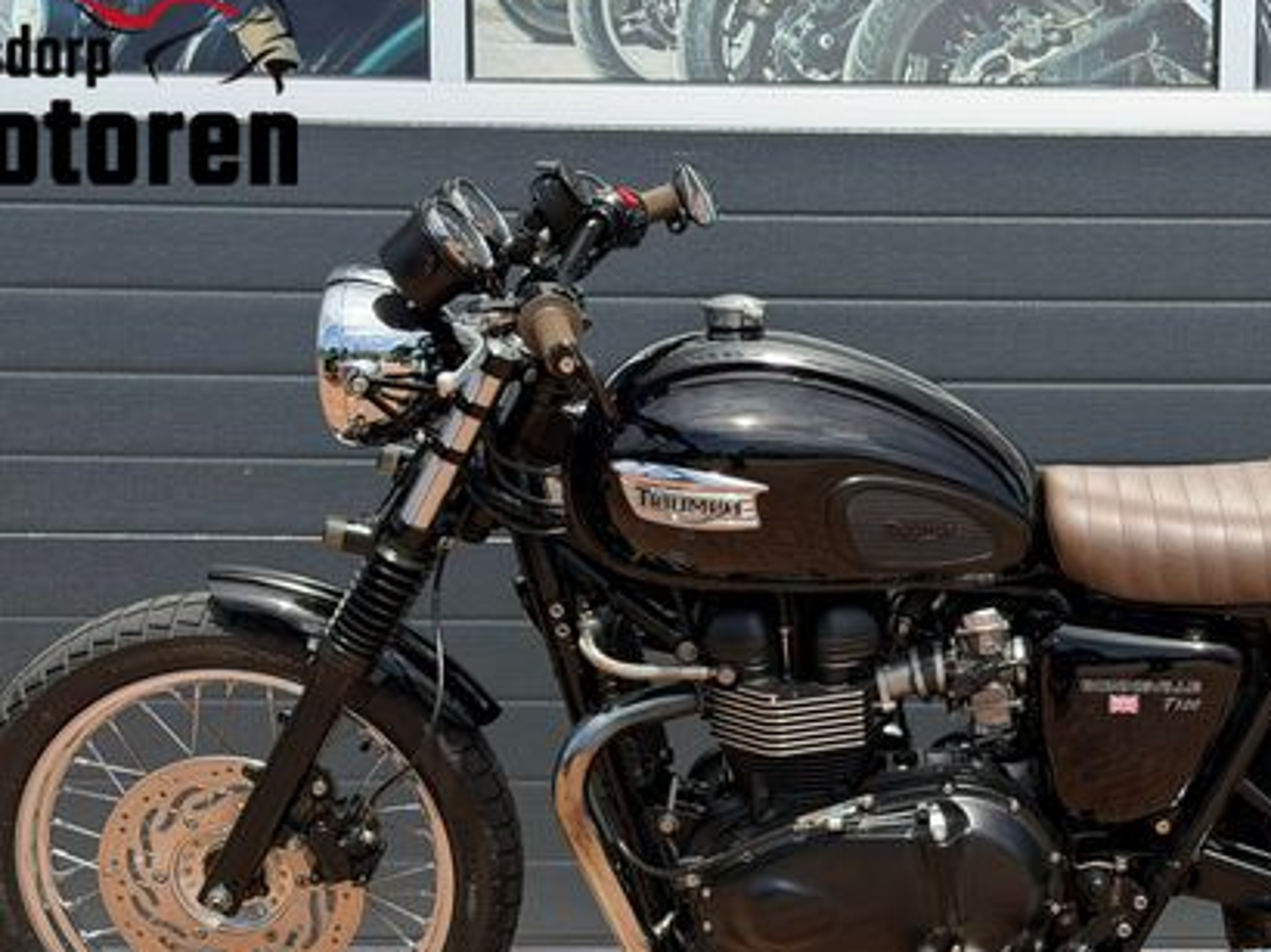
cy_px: 723
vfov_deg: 19.5
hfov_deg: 25.8
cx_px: 893
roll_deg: -1.4
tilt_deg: -5.7
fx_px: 2752
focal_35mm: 75
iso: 80
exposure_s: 1/3378
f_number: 1.78
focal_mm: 6.76
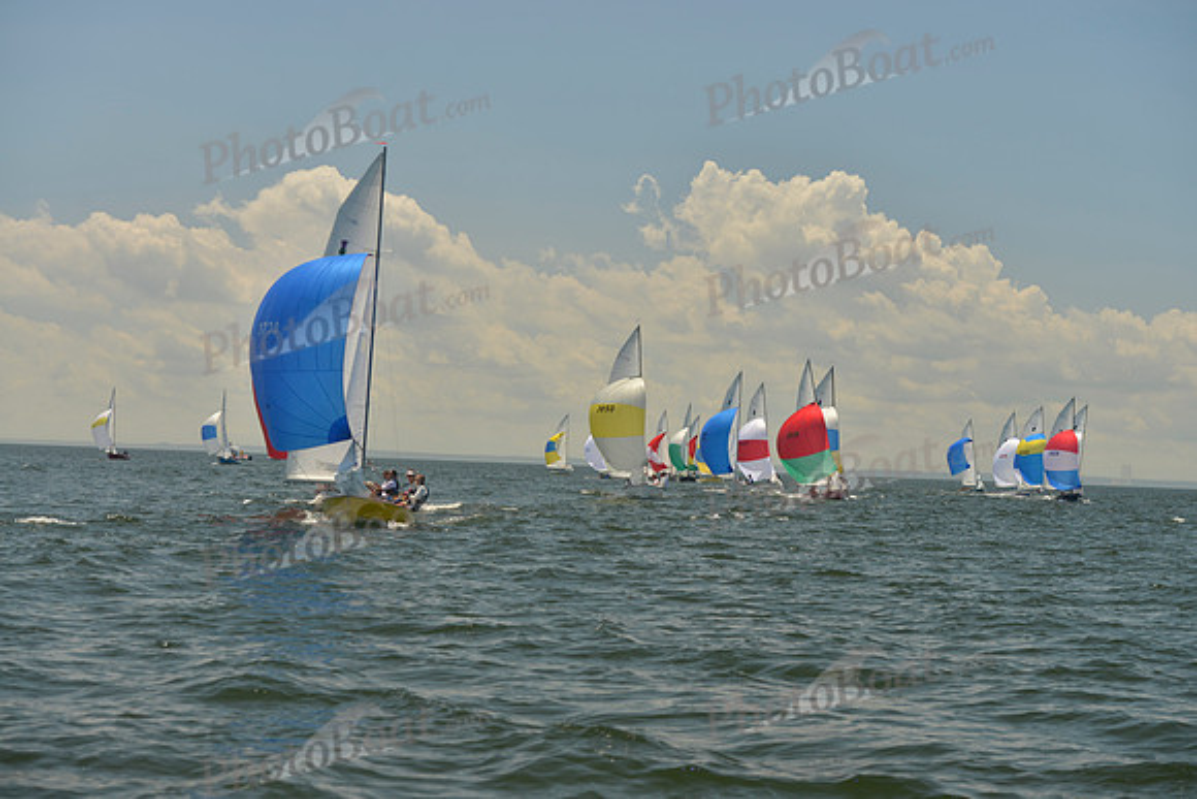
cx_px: 598
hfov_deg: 28.8
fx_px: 2328
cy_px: 400
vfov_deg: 19.5
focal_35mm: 70
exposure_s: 1/800
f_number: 6.3
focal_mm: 70
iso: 200
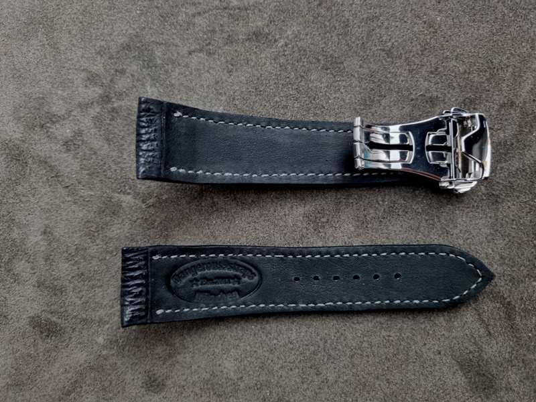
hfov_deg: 67.3
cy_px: 201
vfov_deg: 53.1
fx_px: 403
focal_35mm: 26
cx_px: 268
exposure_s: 1/25
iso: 800
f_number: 1.8
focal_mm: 5.4
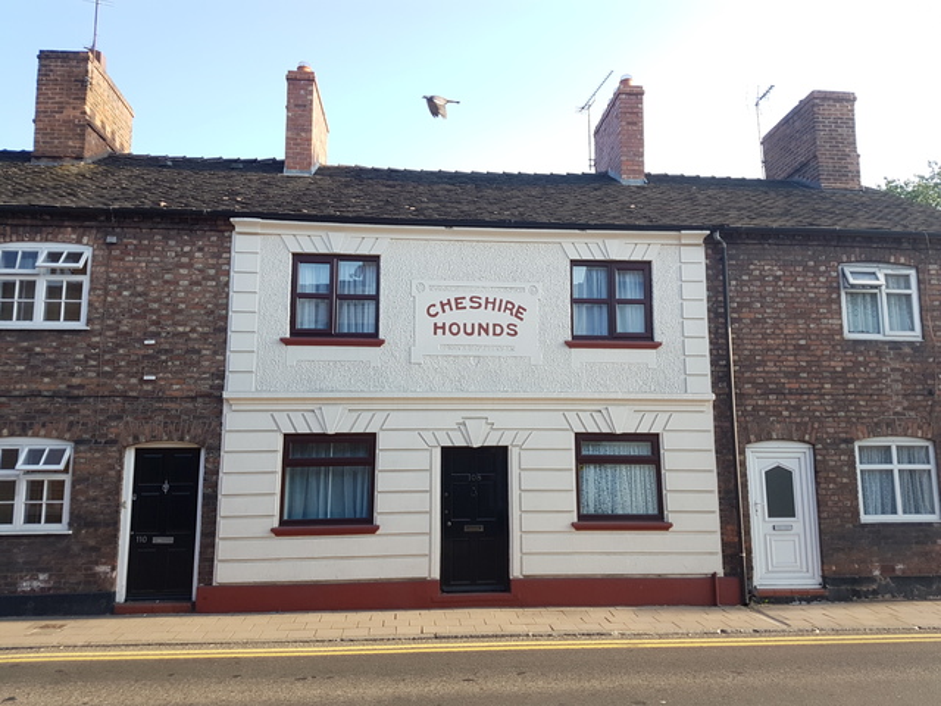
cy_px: 353
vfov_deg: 53.1
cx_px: 470
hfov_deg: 67.3
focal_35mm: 26
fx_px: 707
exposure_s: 1/500
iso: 50
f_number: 1.7
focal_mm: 4.2
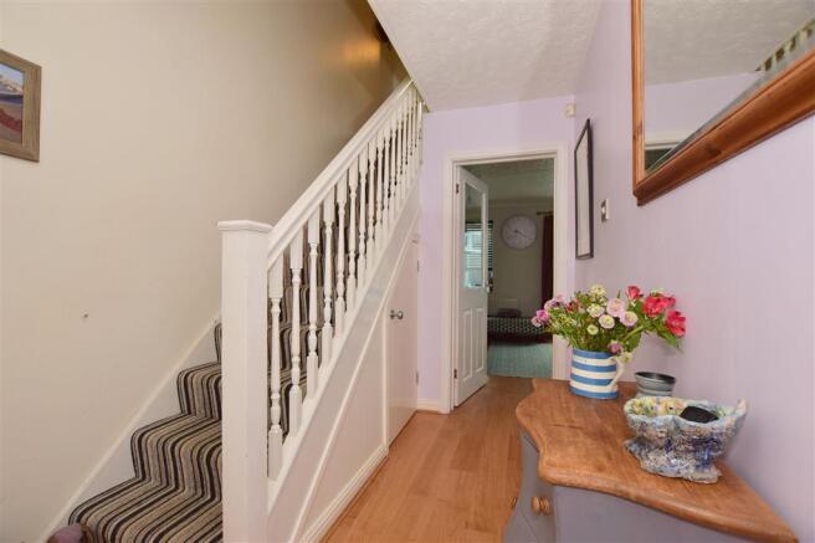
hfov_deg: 100.4
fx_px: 339
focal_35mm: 15
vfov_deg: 77.3
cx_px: 408
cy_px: 272
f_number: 5.6
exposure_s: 1/60
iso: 320
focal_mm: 10
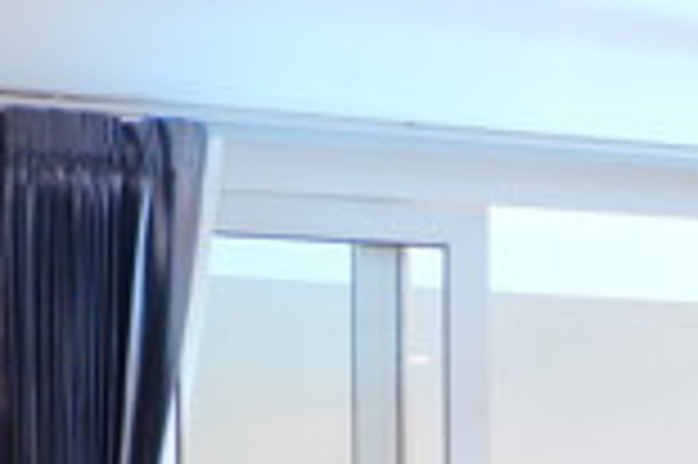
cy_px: 725
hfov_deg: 20.6
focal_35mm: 93
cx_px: 829
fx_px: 1801
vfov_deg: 13.7
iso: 320
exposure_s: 1/25
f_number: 3.5
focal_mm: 16
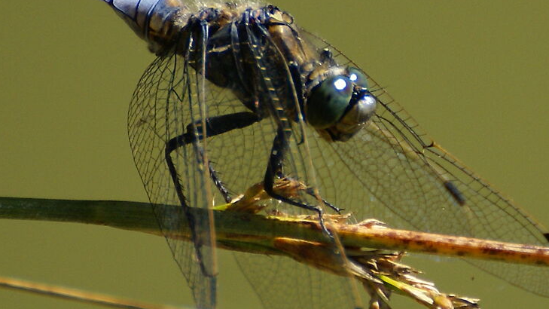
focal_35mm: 1554
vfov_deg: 0.8
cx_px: 394
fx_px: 22621
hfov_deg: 1.4
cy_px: 89
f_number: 5.6
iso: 200
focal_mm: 300
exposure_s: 1/500
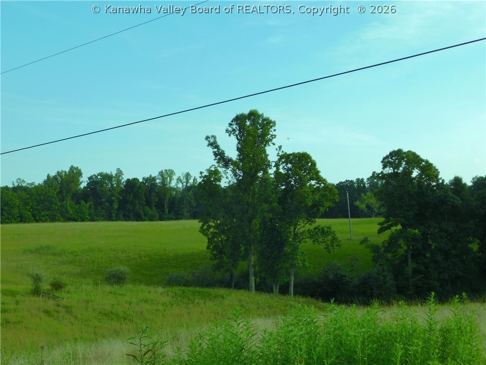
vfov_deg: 32.2
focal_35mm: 45
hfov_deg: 42.1
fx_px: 632
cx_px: 243
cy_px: 182
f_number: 3.7
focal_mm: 8
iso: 125
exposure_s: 1/500
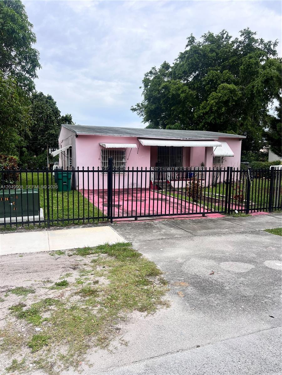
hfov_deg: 53.1
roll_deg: +0.4
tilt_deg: -5.0
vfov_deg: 67.3
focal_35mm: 26
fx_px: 282
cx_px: 141
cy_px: 188
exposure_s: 1/4831
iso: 50
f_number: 1.5
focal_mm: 5.7
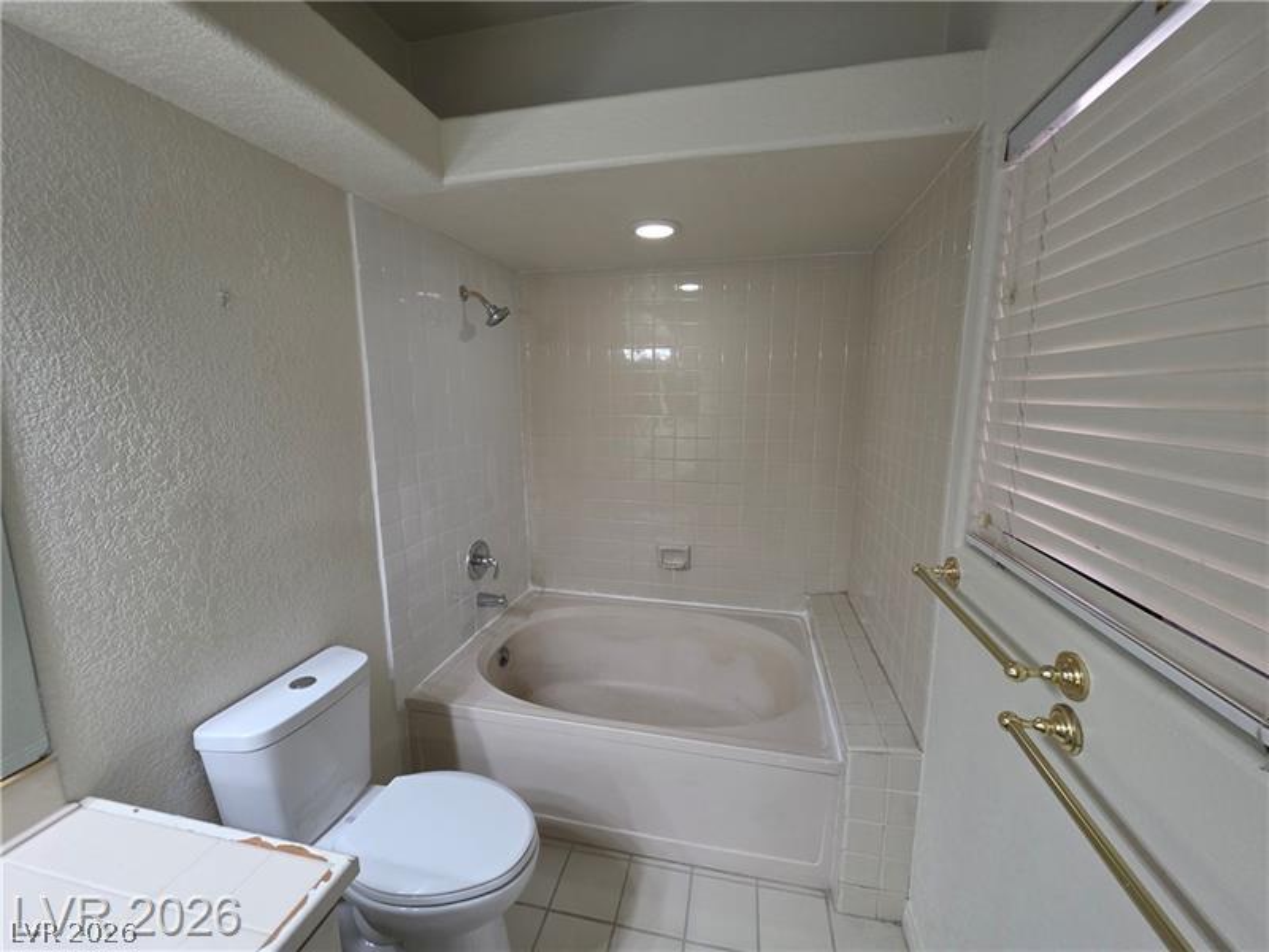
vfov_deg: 89.9
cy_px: 476
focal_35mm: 13
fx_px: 477
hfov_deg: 106.2
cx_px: 634
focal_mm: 2.2
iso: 320
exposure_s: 1/120
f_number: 1.9
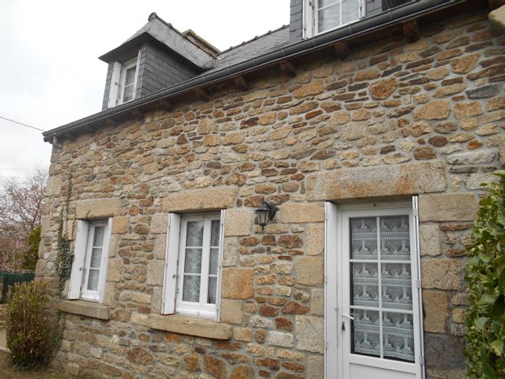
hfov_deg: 67.3
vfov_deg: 53.1
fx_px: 379
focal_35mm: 26
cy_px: 190
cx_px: 252
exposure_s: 1/160
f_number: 3.2
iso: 80
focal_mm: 4.6
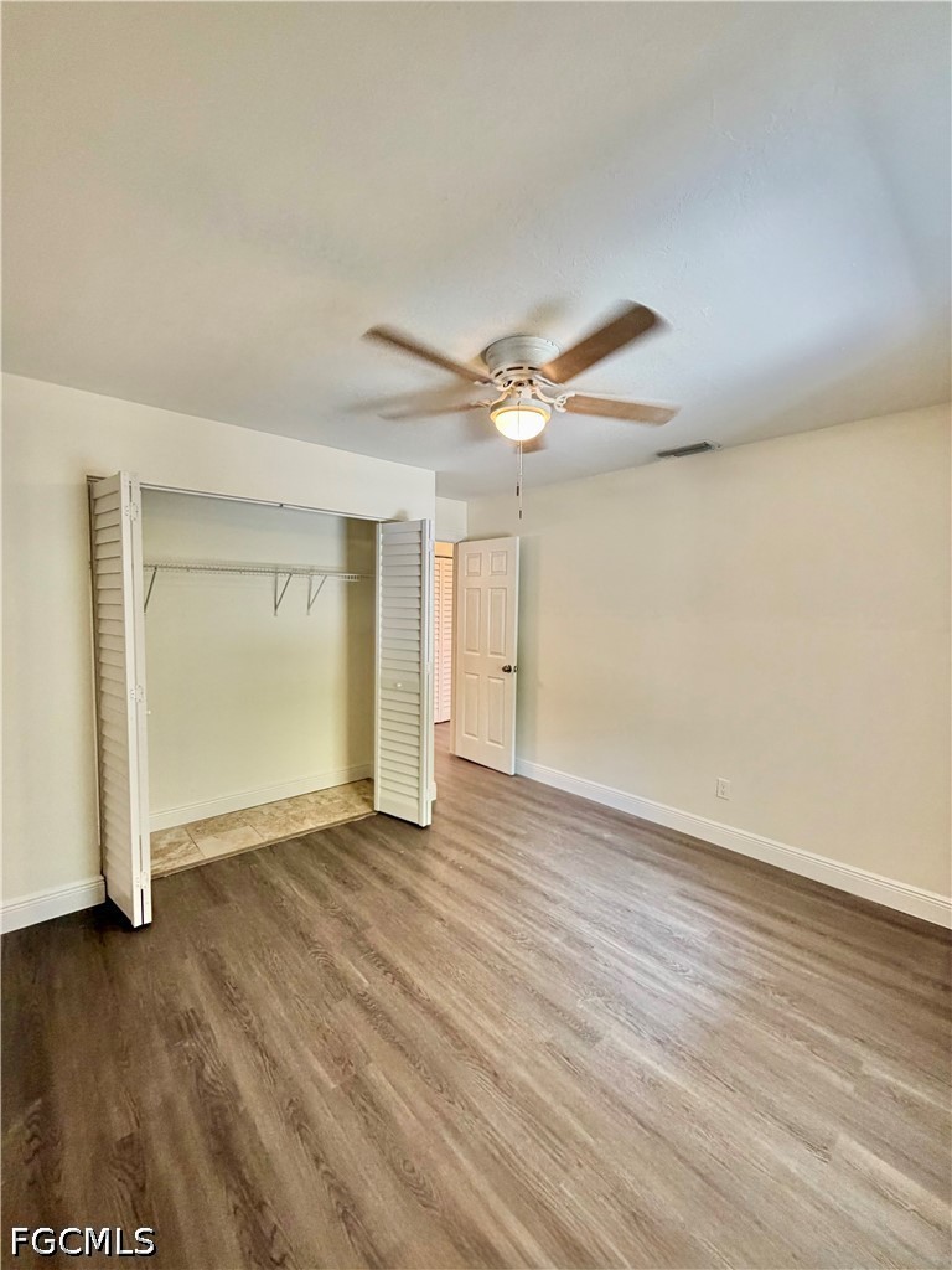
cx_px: 476
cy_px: 635
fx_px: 513
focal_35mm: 14
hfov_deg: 85.7
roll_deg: -0.6
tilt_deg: -3.1
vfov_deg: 102.1
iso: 320
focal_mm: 2.22
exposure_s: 1/121
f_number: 2.2
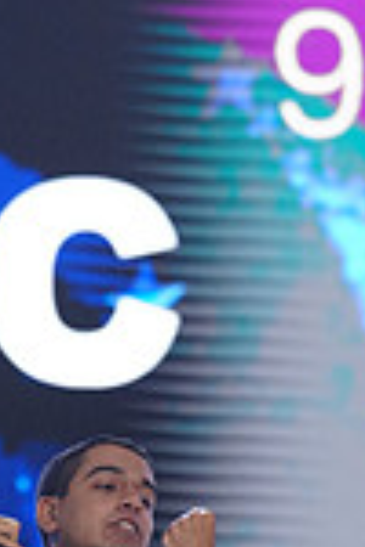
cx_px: 75
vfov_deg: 4.1
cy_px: 759
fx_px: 7588
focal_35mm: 499
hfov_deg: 2.8
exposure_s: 1/500
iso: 2000
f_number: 2.8
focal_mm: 129
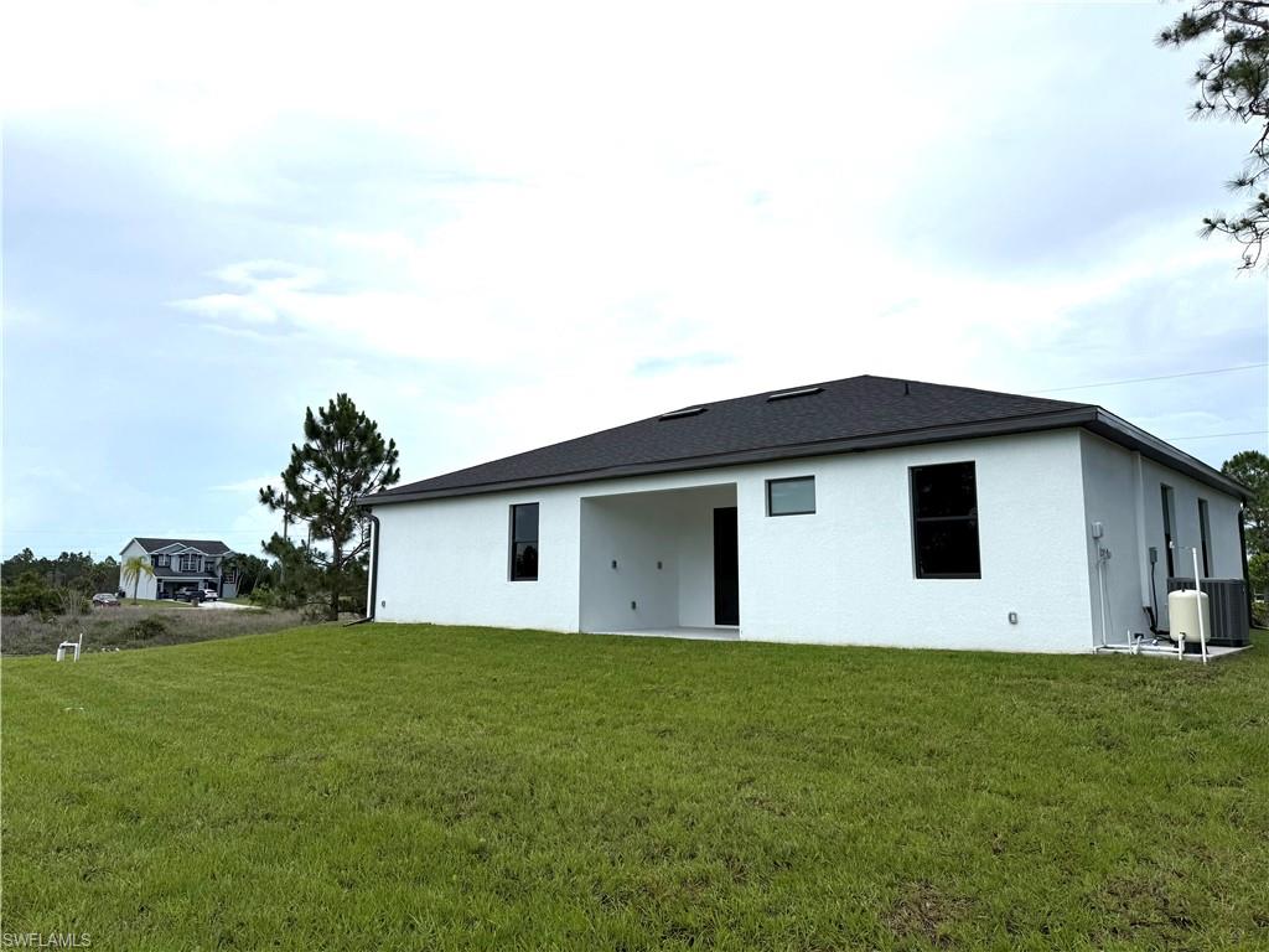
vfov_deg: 56.8
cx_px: 634
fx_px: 880
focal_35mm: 24
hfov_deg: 71.6
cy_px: 476
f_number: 1.78
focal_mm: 6.76
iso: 80
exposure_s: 1/9091
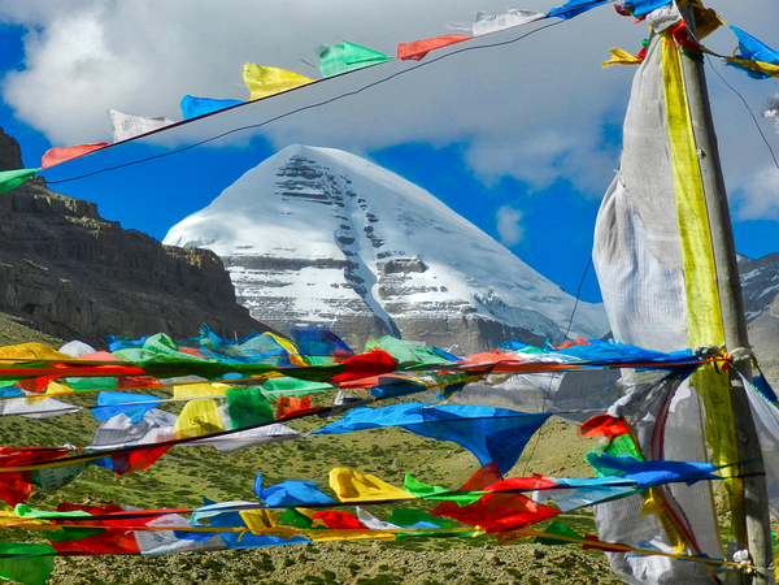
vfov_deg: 11.4
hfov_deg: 15.2
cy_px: 292
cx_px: 390
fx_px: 2926
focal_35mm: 130
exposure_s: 1/1250
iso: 160
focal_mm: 23.1
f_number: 5
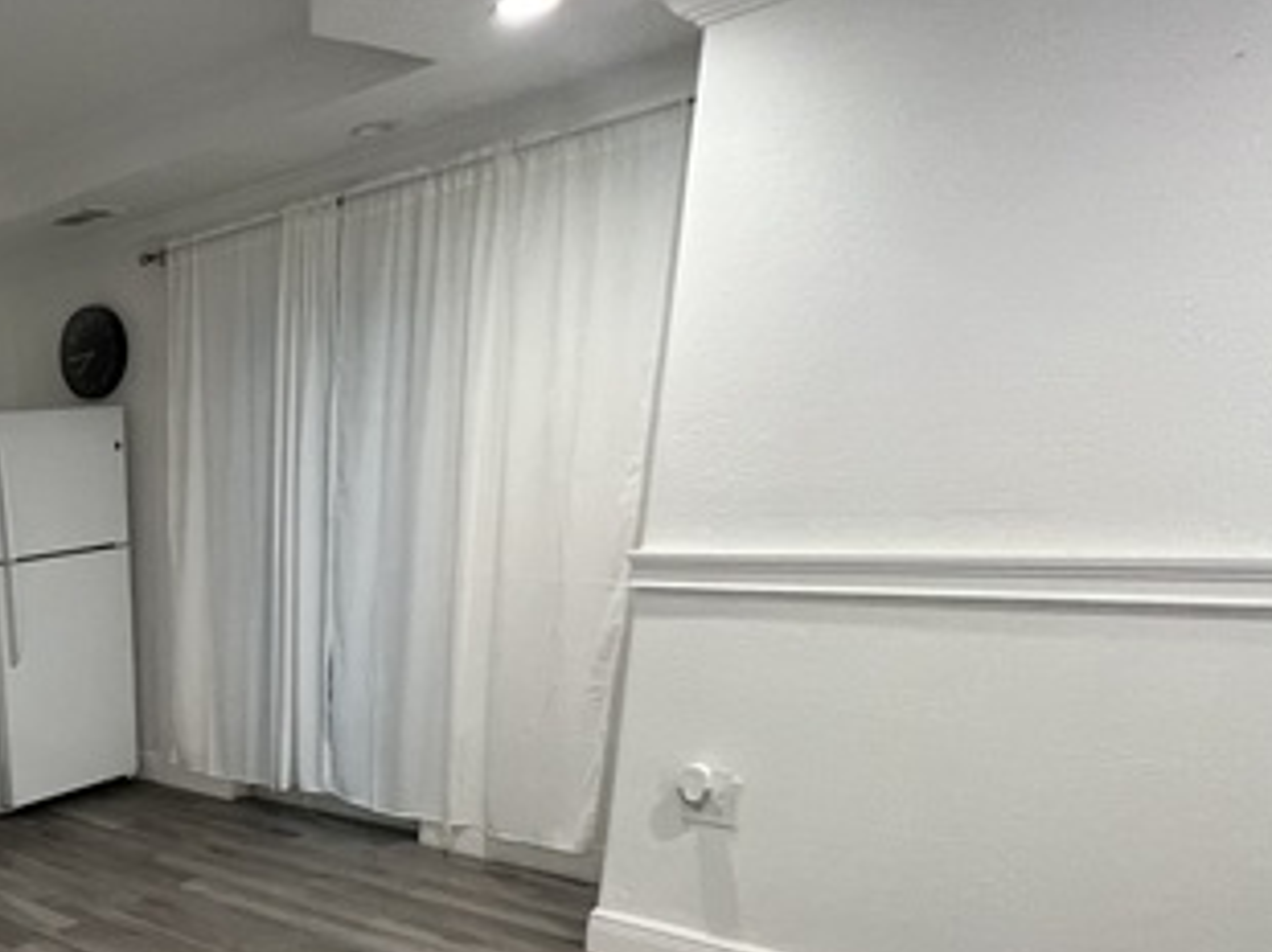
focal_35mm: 28
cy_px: 825
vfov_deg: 45.8
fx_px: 1028
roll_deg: +5.1
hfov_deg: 49.0
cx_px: -59
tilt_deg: -17.5
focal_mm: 1.57
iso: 200
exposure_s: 1/60
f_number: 1.8
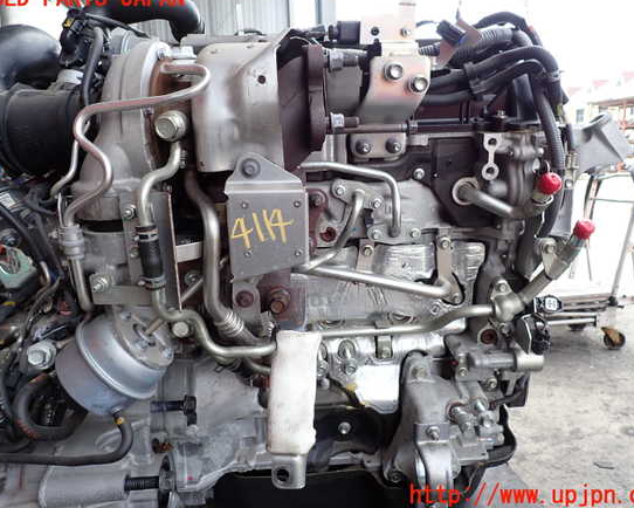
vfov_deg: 53.2
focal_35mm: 27
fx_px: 507
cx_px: 323
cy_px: 247
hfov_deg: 64.0
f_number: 2.8
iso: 100
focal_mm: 4.5
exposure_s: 1/200
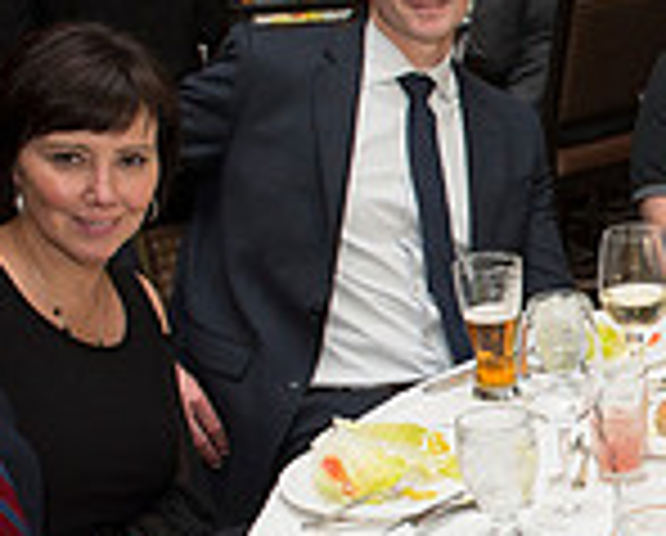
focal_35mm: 92
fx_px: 1817
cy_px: 311
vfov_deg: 16.8
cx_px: 904
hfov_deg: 19.0
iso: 1600
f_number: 8
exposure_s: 1/100
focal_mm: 24
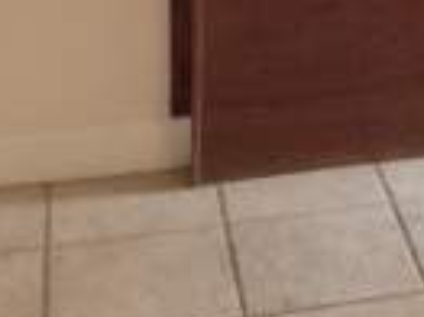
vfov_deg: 11.8
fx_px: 1432
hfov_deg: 16.0
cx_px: 553
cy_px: -226
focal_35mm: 117
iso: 50
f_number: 2.4
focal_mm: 3.3
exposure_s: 1/24
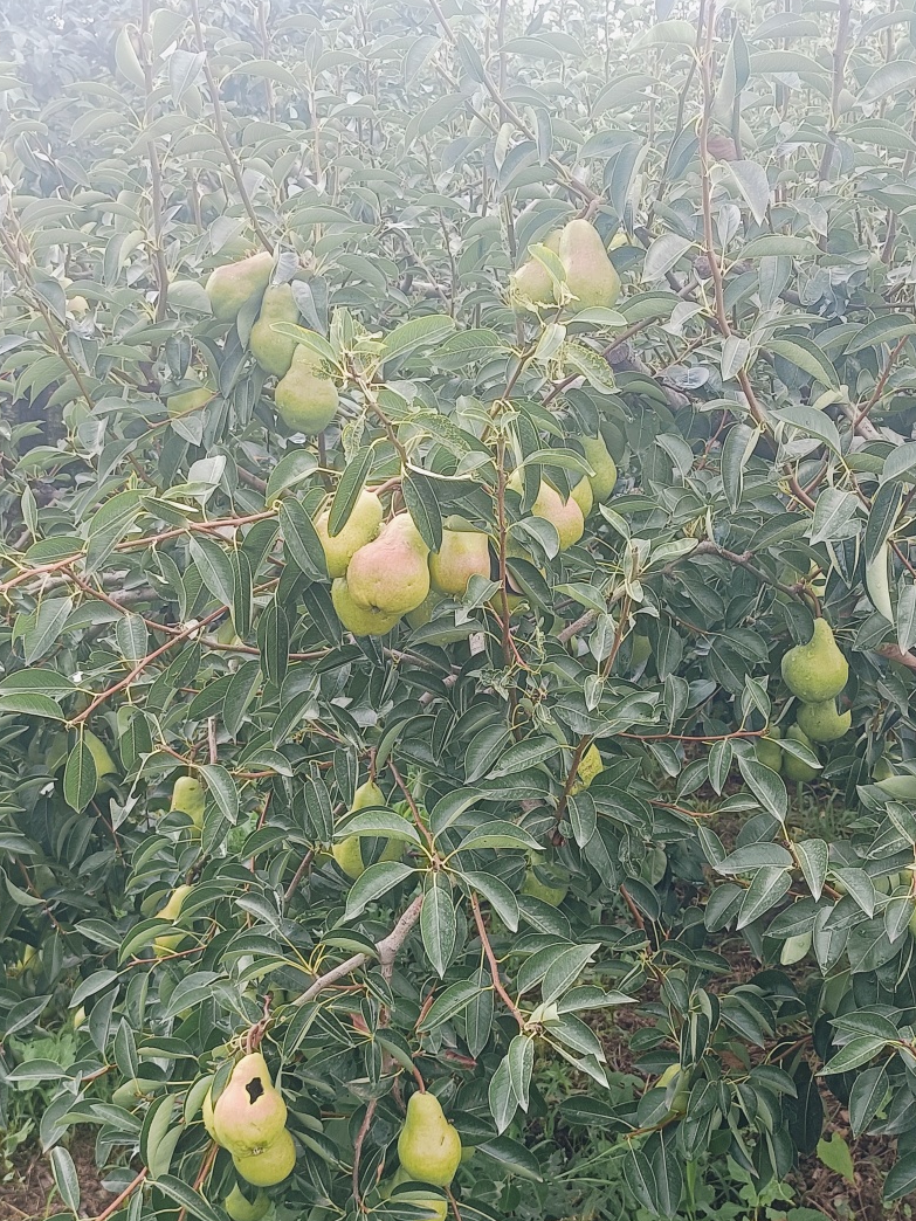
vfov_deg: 41.2
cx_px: 460
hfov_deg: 31.5
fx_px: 1623
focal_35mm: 46
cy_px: 623
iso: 459
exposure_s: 1/148
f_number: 1.7
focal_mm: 4.7
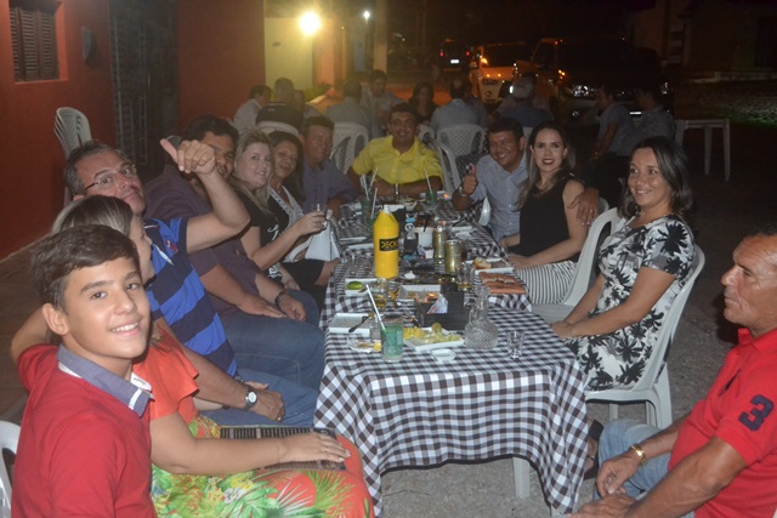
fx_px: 777
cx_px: 388
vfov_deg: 36.9
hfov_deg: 53.1
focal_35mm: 36
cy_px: 259
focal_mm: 24
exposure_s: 1/60
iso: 3200
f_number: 4
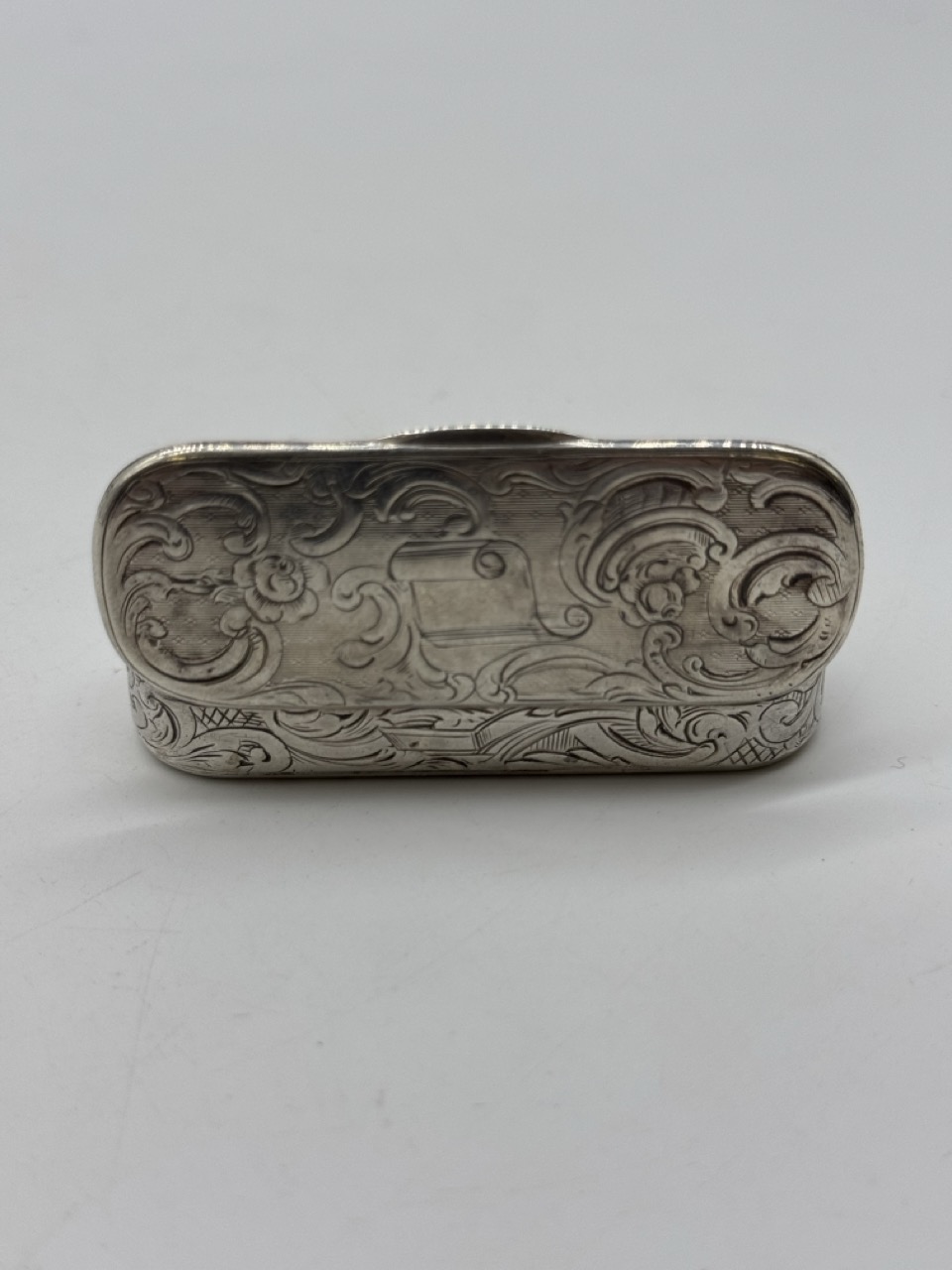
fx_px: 1760
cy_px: 635
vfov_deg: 39.7
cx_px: 476
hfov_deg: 30.3
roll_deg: -0.2
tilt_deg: -32.4
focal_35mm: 48
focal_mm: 6.76
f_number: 1.78
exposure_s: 1/739
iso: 64
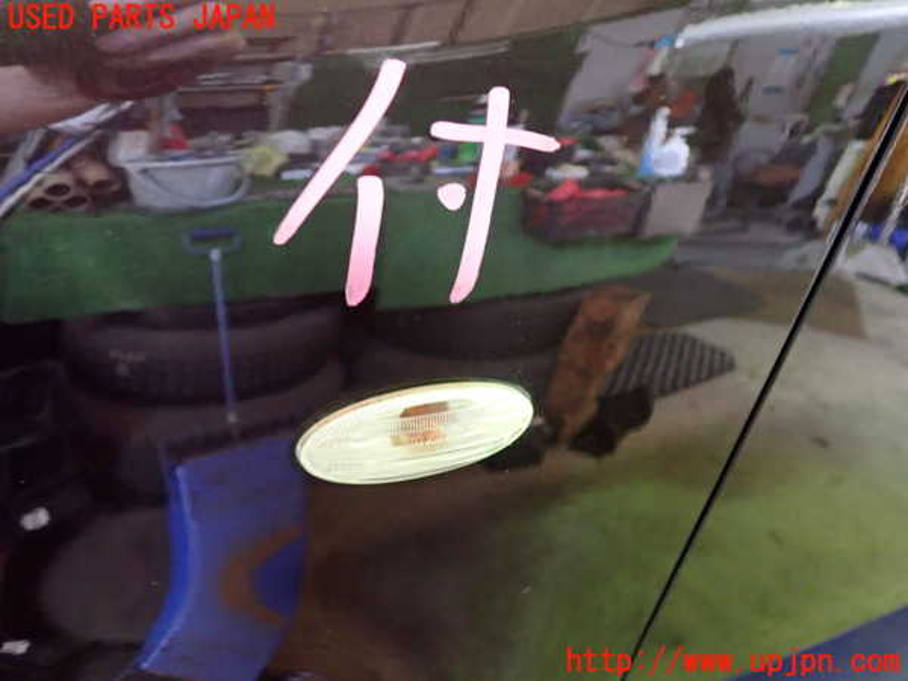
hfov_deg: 60.0
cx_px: 454
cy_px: 340
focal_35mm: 30
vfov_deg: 46.8
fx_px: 787
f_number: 2.3
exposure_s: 1/15
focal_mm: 5.4
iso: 800
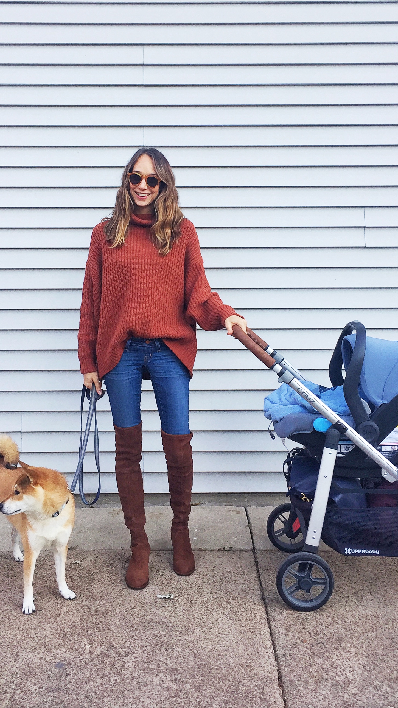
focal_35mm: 40
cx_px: 190
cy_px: 272
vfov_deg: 50.1
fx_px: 751
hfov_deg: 29.7
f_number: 2.2
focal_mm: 4.15
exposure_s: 1/120
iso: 40
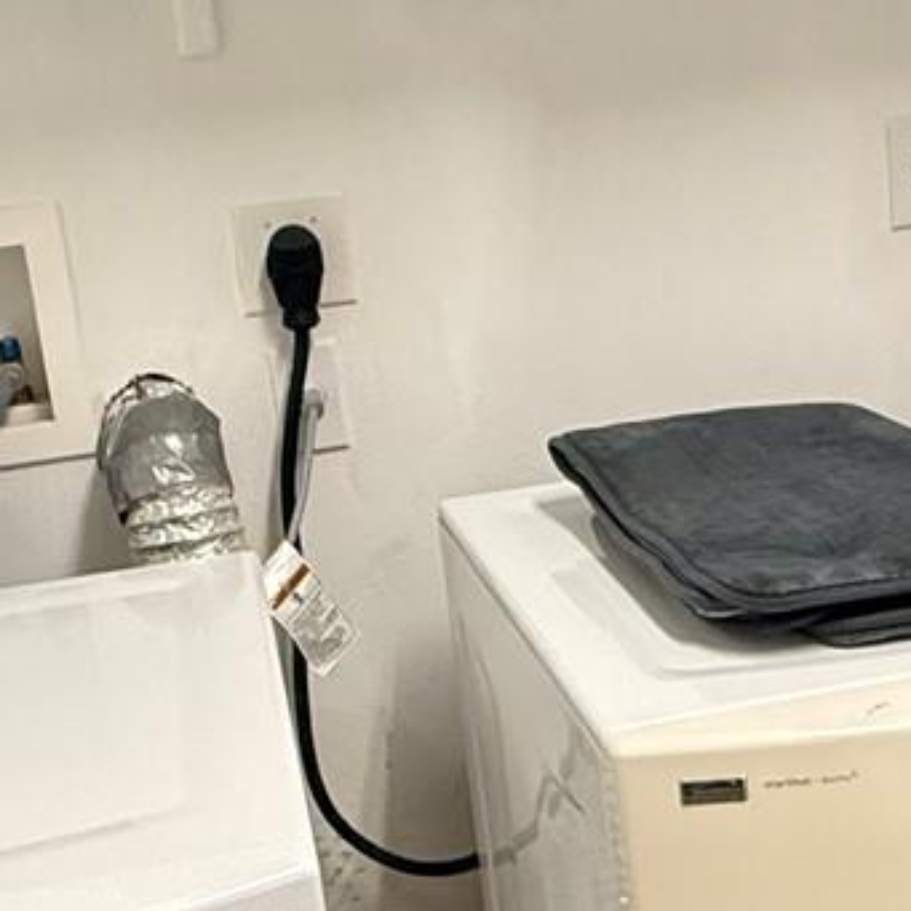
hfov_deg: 29.5
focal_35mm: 58
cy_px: 513
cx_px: 492
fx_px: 1727
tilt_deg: -14.7
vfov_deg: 29.5
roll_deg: +5.9
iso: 400
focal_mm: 2.22
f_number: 2.2
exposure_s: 1/60
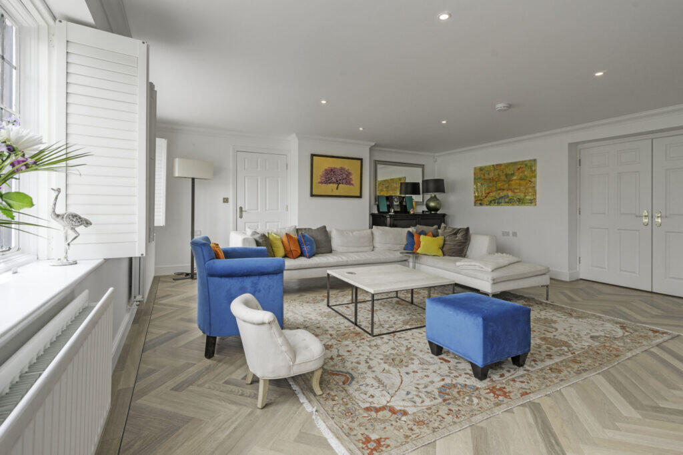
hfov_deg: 93.3
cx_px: 342
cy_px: 228
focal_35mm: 17
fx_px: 322
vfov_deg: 70.4
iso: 320
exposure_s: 1/10
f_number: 8
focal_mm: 17
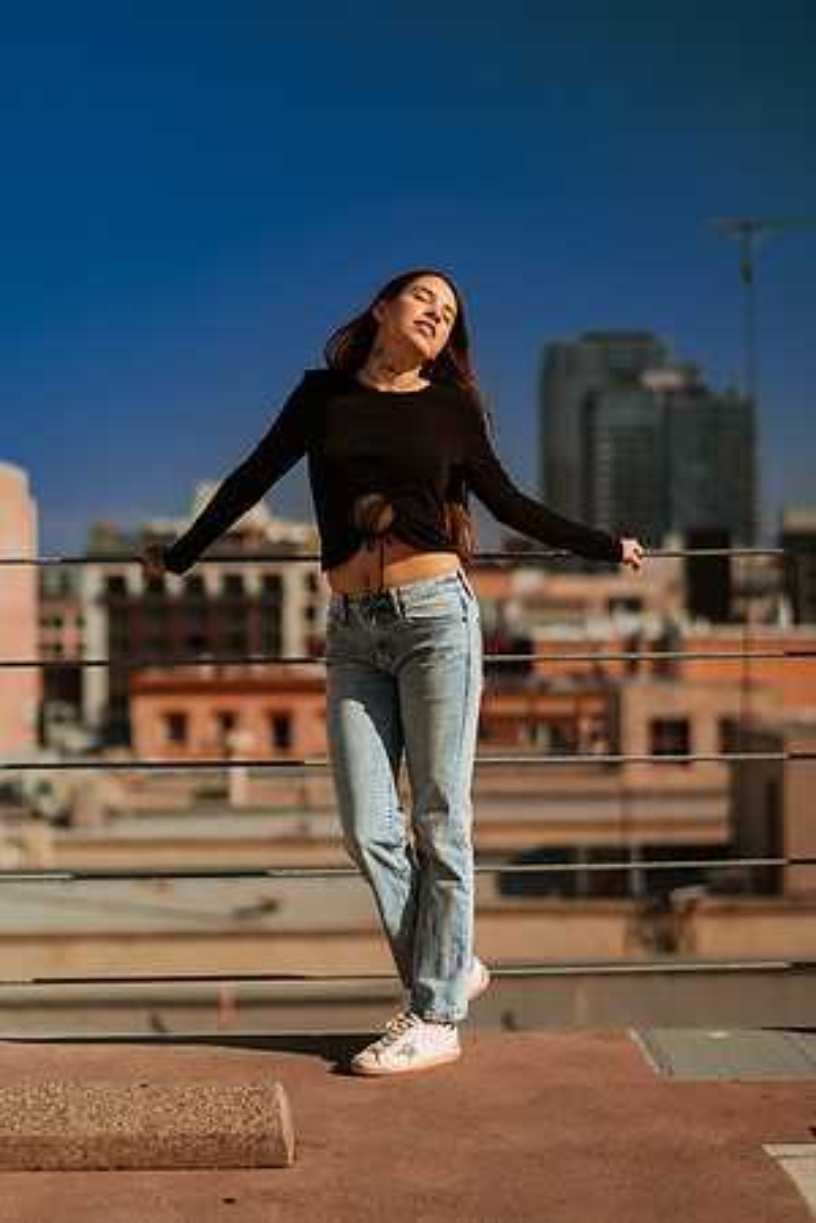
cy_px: 612
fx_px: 1972
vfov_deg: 34.5
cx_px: 408
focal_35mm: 58
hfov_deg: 23.4
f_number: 1.8
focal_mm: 58
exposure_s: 1/8000
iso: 50
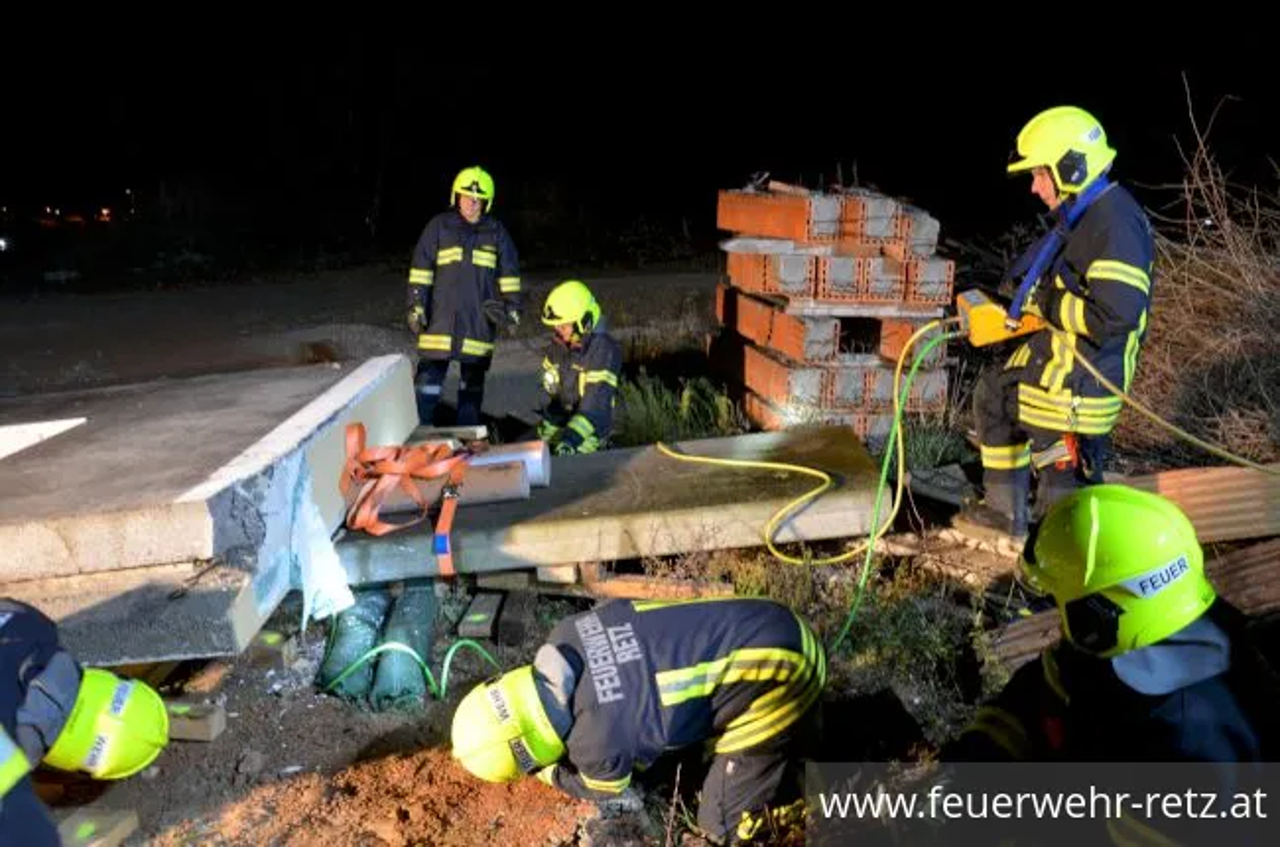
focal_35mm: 27
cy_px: 424
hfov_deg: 67.5
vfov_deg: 47.7
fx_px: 958
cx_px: 640
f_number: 5.6
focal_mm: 18
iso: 800
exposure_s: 1/8
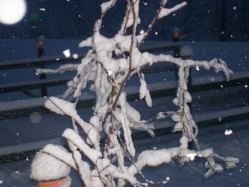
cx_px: 124
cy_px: 94
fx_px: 590
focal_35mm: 82
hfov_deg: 23.8
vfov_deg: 18.0
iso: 140
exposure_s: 1/3.5
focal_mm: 13.5
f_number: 4
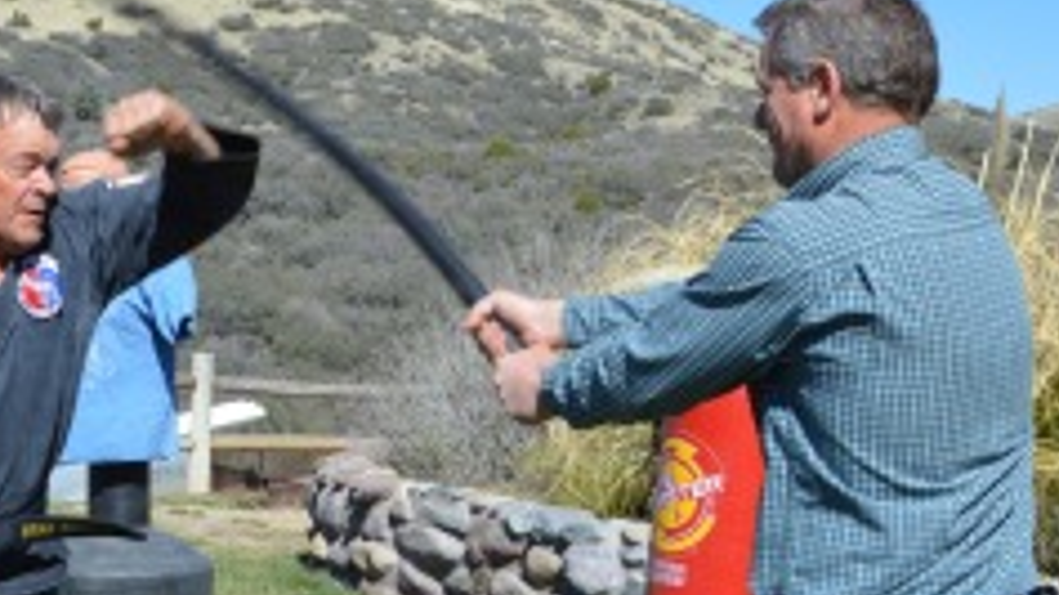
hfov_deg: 24.7
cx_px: 407
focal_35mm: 86
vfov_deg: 14.0
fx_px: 2414
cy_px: 295
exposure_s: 1/250
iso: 100
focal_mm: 26
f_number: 8
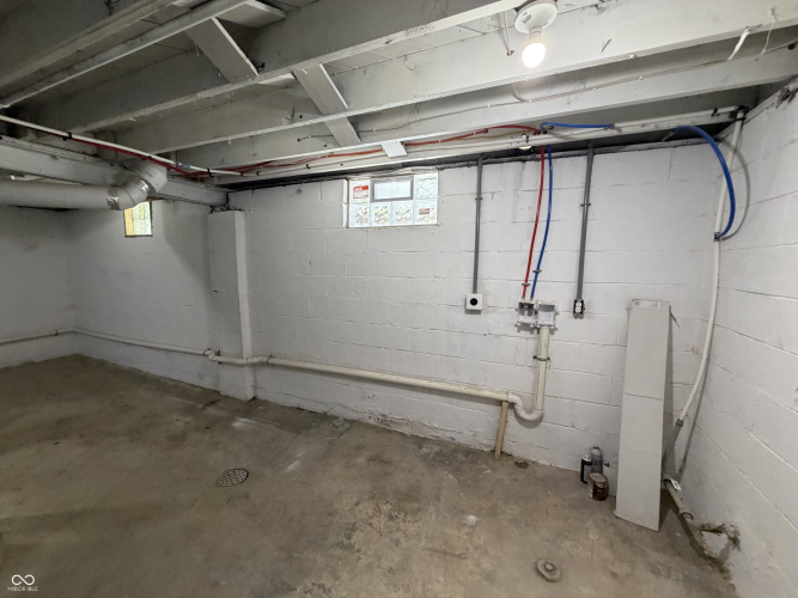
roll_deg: -0.1
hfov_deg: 102.1
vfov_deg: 85.7
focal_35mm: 14
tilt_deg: -6.9
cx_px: 399
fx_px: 323
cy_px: 299
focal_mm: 2.22
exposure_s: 1/60
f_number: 2.2
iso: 250
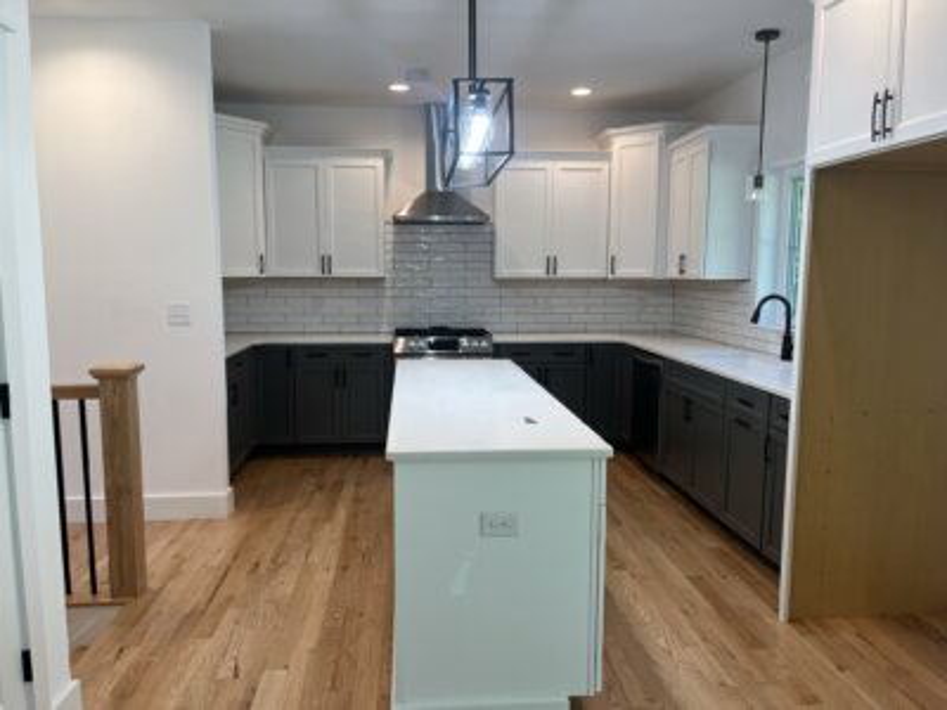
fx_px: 711
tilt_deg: -7.1
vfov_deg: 53.1
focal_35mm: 26
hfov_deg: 67.3
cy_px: 355
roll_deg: -1.2
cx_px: 474
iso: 80
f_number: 1.6
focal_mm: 5.1
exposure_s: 1/120
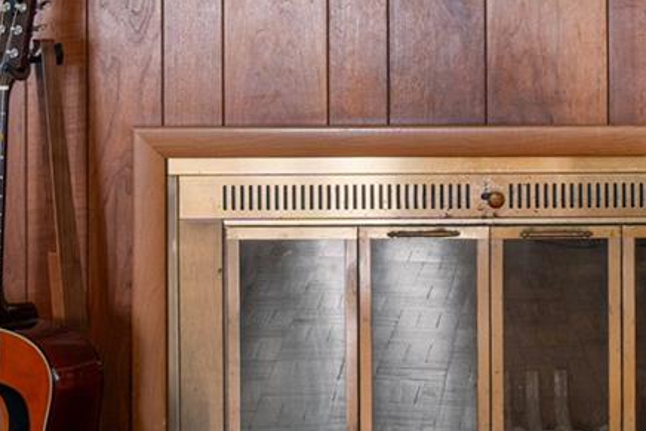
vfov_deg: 15.1
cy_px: -44
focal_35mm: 88
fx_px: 1580
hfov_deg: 22.8
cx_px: 519
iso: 200
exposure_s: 1/2
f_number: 8
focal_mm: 24
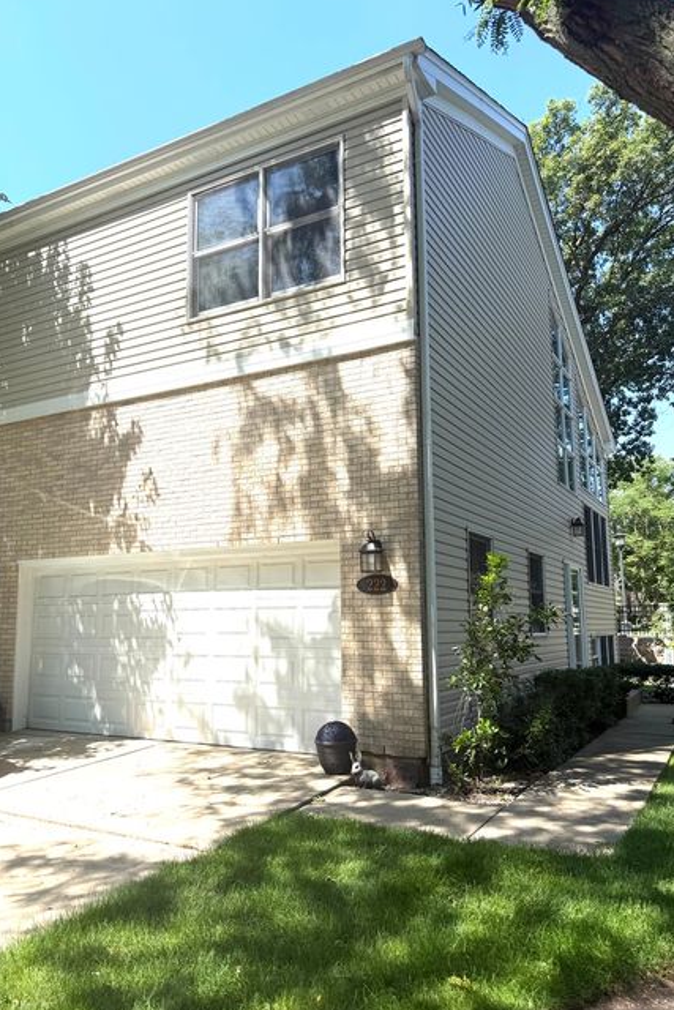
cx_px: 314
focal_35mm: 26
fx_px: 730
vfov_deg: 69.4
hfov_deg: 49.5
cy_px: 512
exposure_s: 1/2525
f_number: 1.78
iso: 80
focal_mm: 6.76
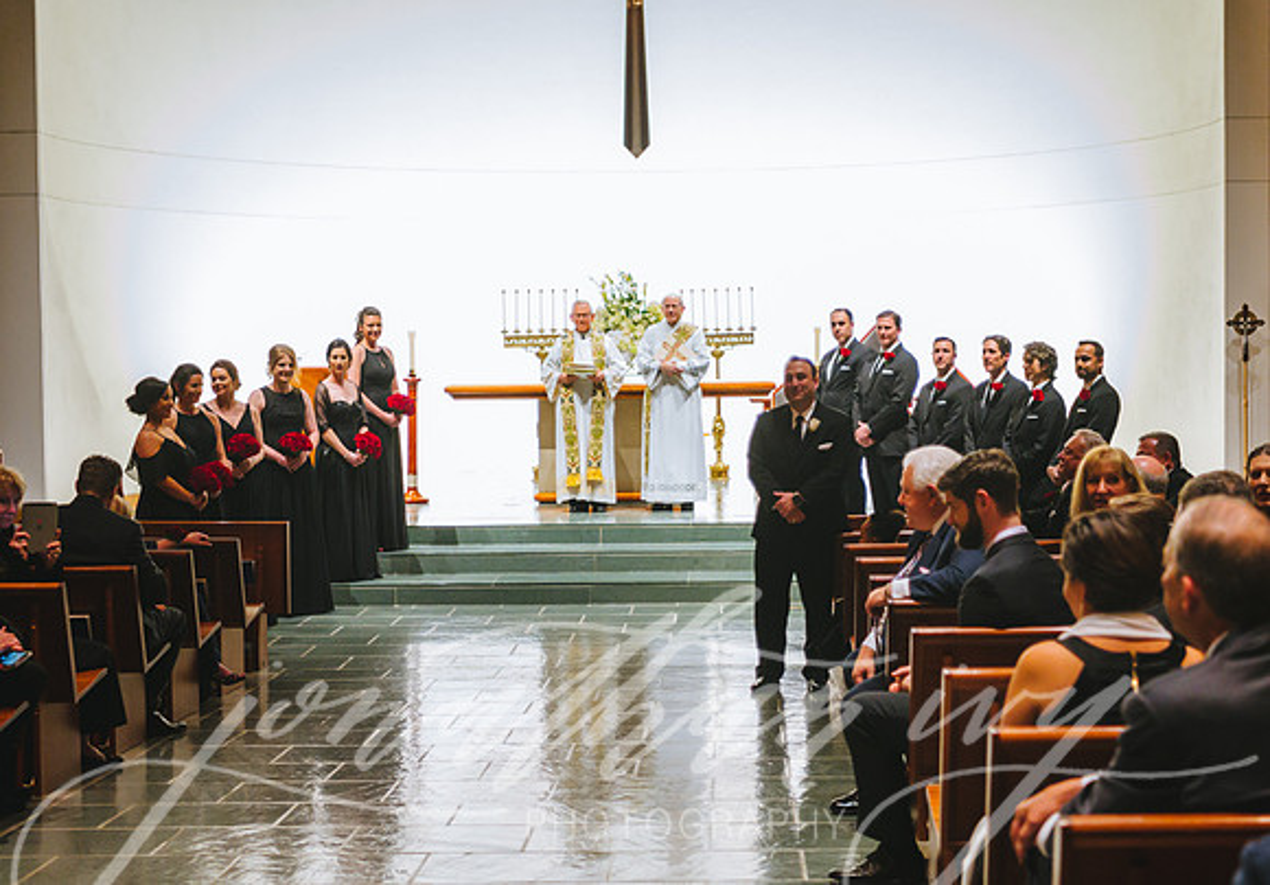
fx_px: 2085
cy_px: 439
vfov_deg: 24.0
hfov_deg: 33.8
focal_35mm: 58
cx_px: 708
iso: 4000
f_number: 2.8
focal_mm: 52
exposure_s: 1/160
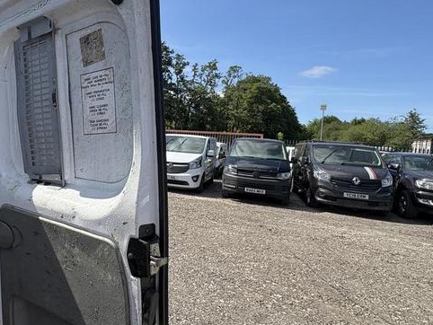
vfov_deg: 53.0
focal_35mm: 26
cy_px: 148
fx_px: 325
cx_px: 110
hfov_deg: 63.4
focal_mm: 2.22
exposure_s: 1/1477
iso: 50
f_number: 2.2
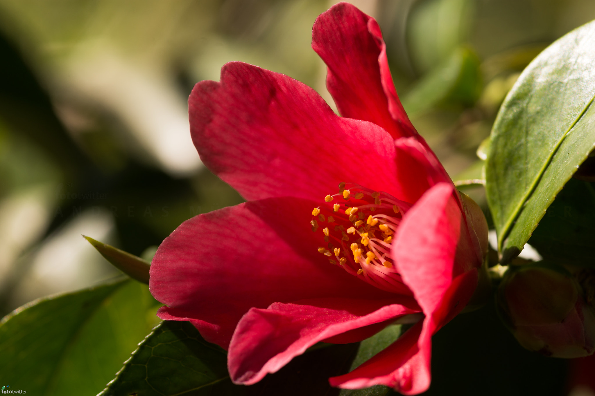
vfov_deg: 8.7
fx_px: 2603
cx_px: 298
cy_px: 198
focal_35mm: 158
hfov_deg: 13.0
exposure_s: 1/320
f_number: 6.3
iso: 125
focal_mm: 105
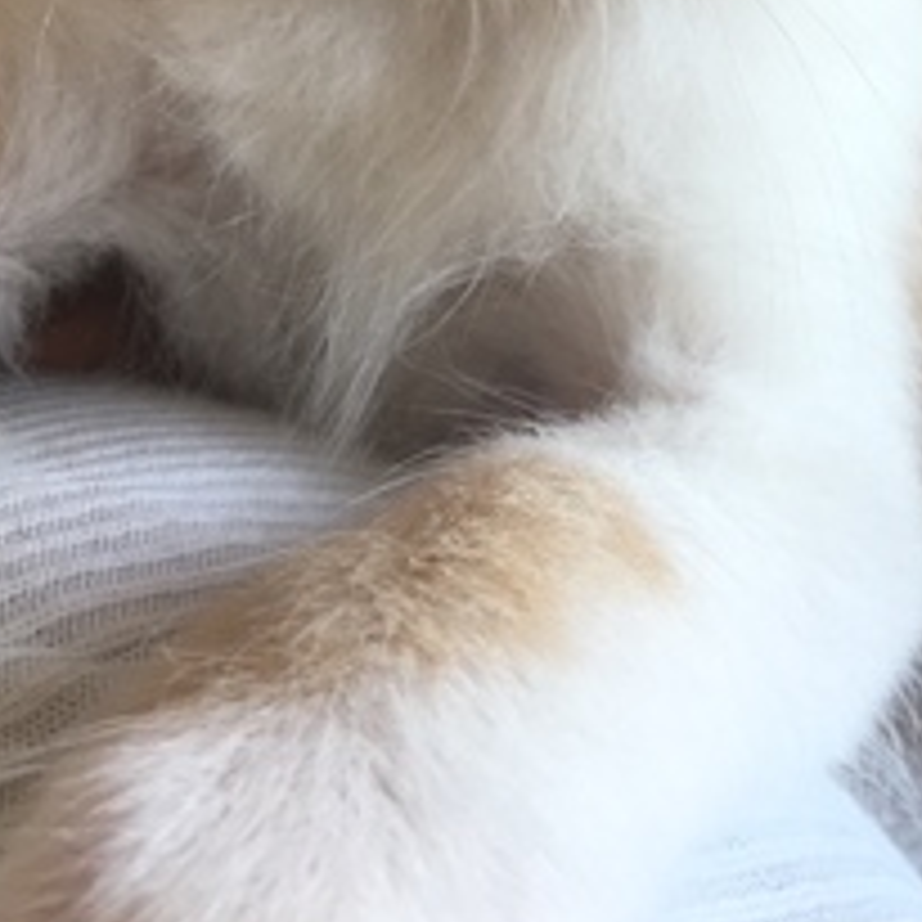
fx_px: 2260
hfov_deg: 22.6
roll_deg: -3.2
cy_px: -333
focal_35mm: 75
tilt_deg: -37.8
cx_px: 805
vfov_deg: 20.7
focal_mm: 4.15
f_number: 2.2
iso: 32
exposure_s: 1/50
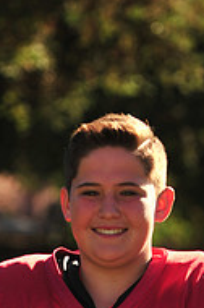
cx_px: 74
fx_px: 3915
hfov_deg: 3.0
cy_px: 452
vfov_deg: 4.5
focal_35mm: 459
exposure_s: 1/800
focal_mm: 150
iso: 200
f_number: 4.5
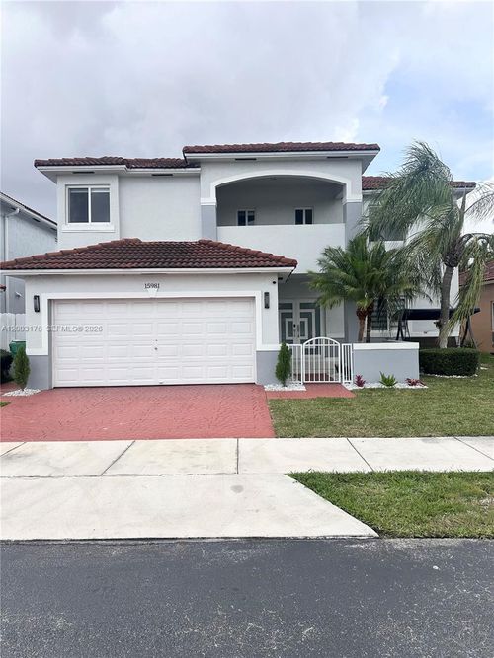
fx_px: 457
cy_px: 329
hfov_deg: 56.8
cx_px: 247
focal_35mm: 24
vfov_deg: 71.6
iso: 80
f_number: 1.78
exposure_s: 1/4545
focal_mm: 6.86
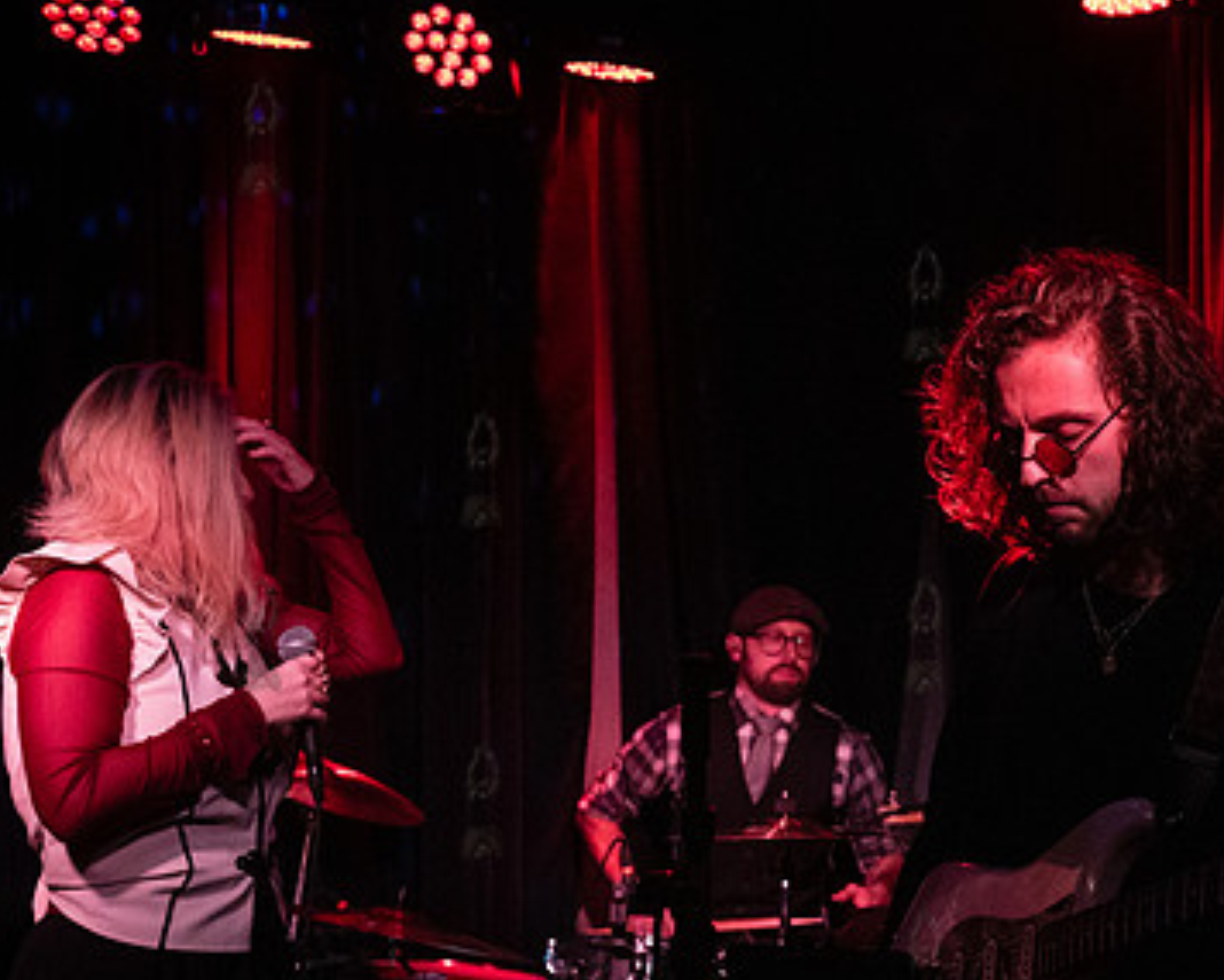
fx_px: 2102
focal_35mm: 58
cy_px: 633
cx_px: 921
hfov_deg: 31.9
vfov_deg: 26.1
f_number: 4
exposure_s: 1/320
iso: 12800
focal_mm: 38
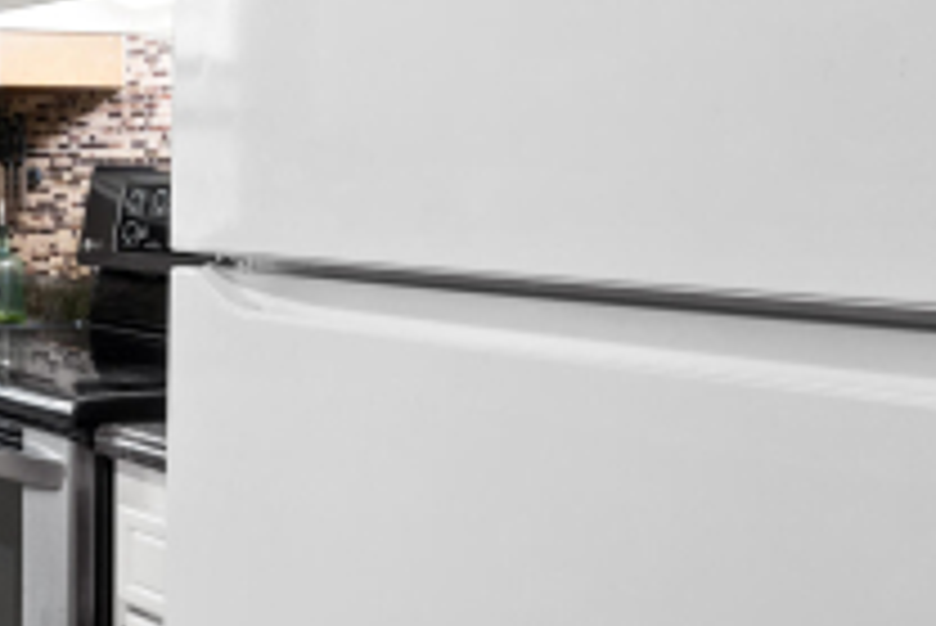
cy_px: 180
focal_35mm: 54
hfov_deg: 30.3
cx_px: -234
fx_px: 1405
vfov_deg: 24.9
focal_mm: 10
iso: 400
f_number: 9
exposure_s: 1/1.25
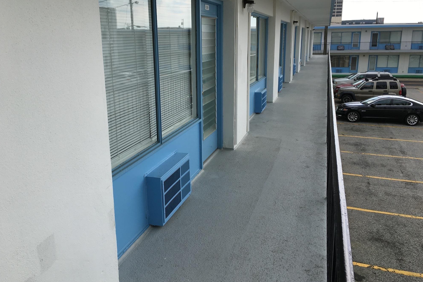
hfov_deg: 60.3
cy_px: 135
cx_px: 212
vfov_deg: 42.3
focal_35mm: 31
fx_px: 364
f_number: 2.2
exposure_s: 1/916
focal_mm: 4.15
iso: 25
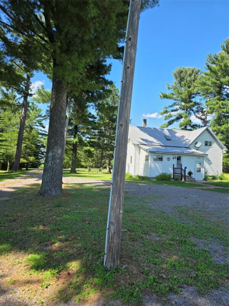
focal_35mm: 23
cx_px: 114
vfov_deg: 73.9
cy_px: 153
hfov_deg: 58.9
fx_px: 203
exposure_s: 1/2551
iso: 80
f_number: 1.7
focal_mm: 6.3
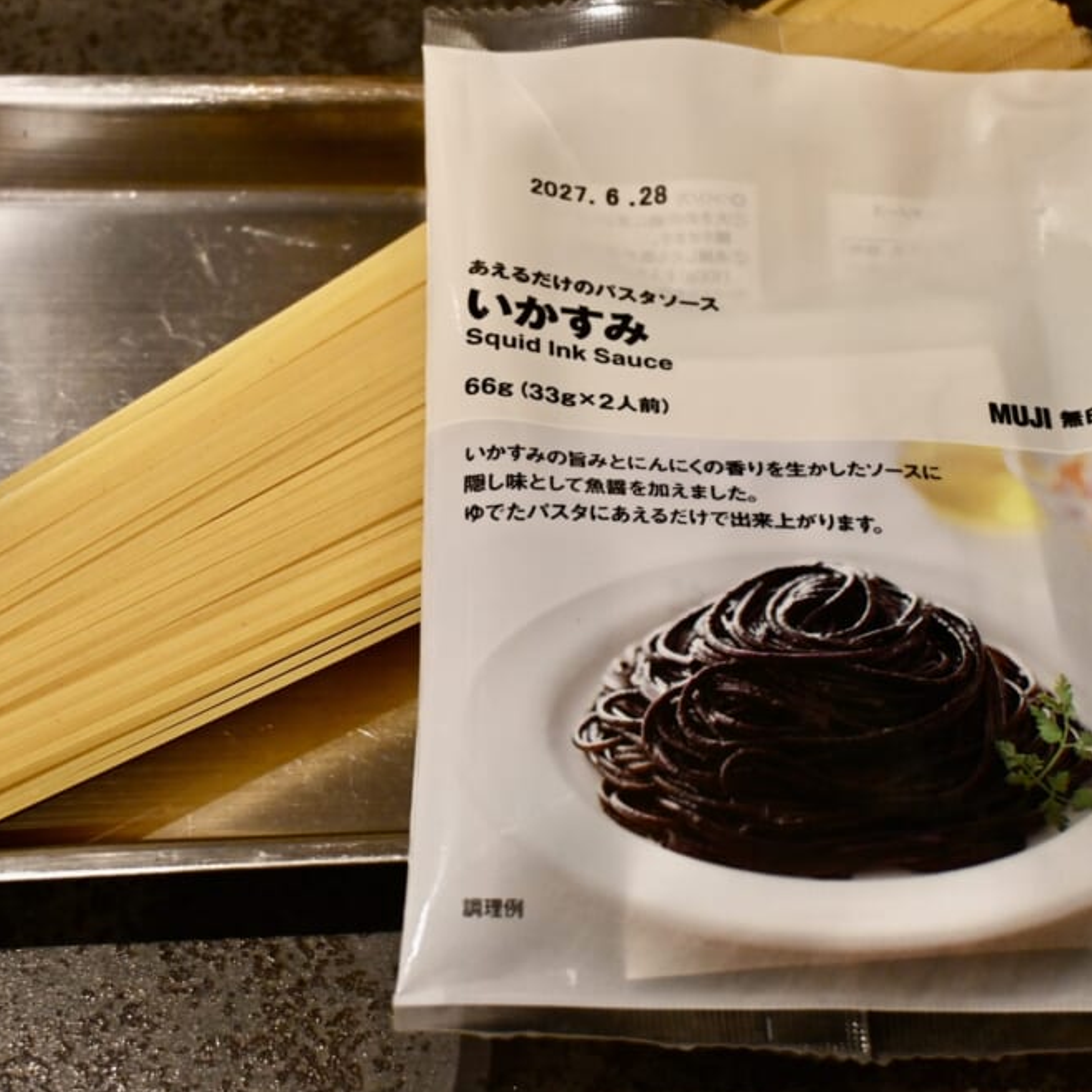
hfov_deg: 29.1
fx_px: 2105
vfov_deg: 29.1
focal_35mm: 59
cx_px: 573
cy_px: 548
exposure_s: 1/125
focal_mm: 30.5
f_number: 4.8
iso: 1100
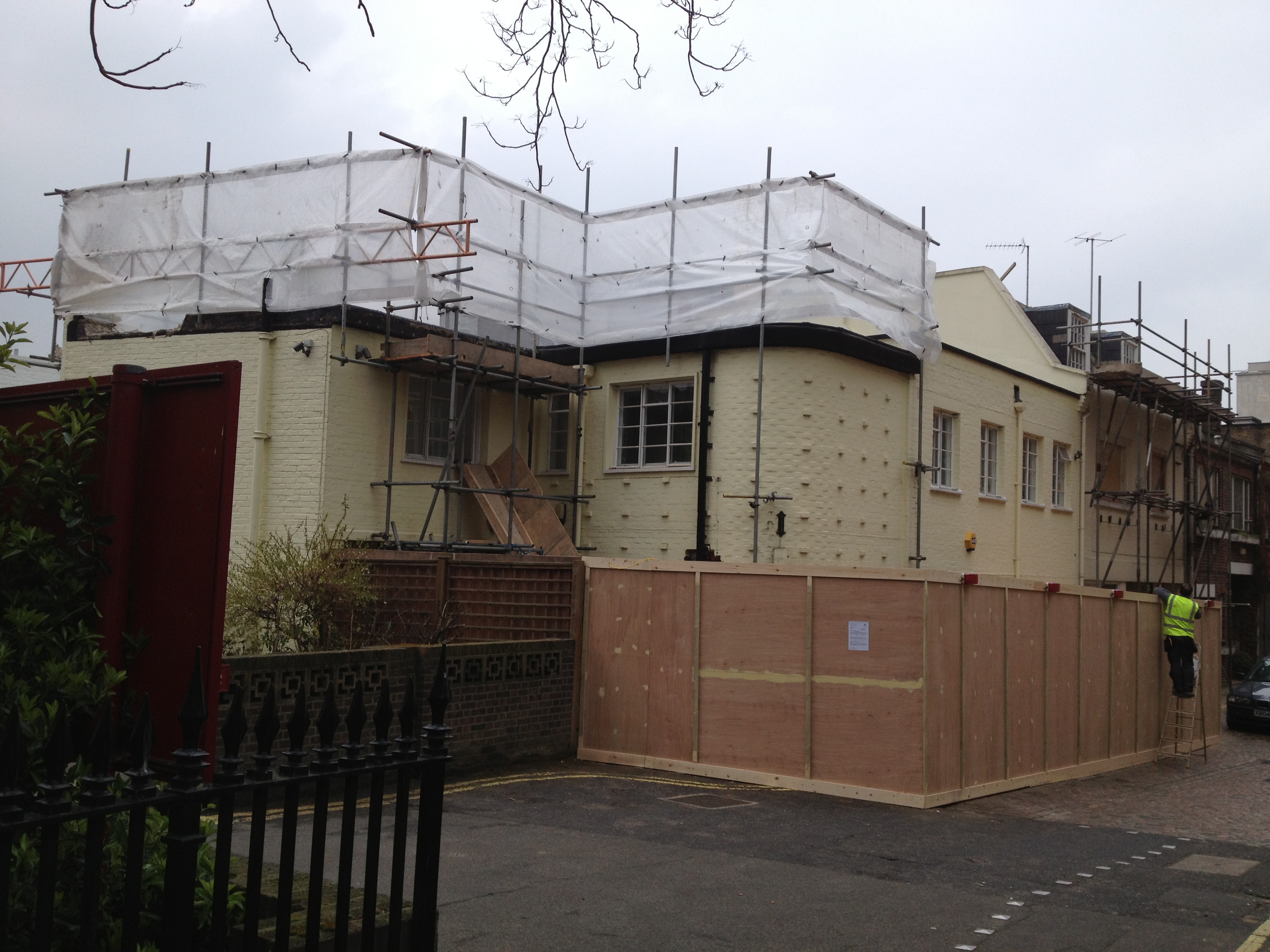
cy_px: 476
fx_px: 1284
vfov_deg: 40.7
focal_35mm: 35
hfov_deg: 52.6
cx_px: 635
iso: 50
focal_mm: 4.28
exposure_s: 1/657
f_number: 2.4
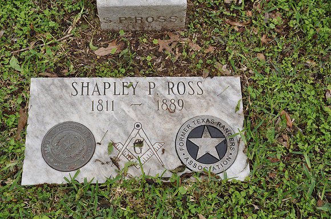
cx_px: 166
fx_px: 441
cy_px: 110
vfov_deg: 28.0
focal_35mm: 48
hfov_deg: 41.2
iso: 200
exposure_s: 1/80
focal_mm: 32
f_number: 9
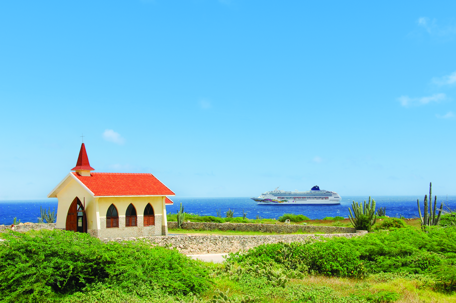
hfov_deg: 36.9
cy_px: 152
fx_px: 683
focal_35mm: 54
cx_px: 228
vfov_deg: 25.0
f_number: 9
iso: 200
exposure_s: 1/400
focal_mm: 36
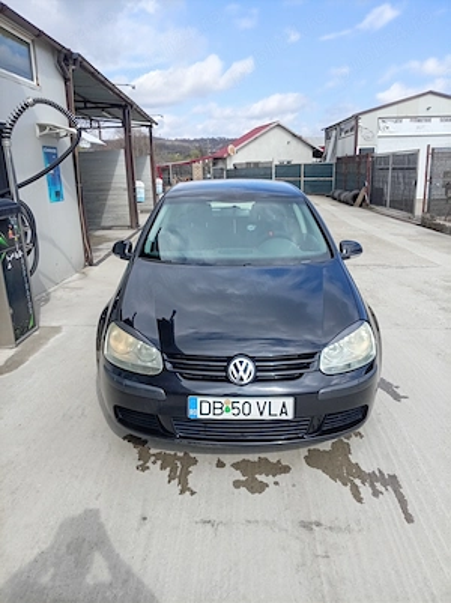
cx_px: 226
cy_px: 302
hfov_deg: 54.8
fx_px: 435
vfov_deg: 69.4
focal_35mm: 25
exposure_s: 1/1063
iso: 100
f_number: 1.8
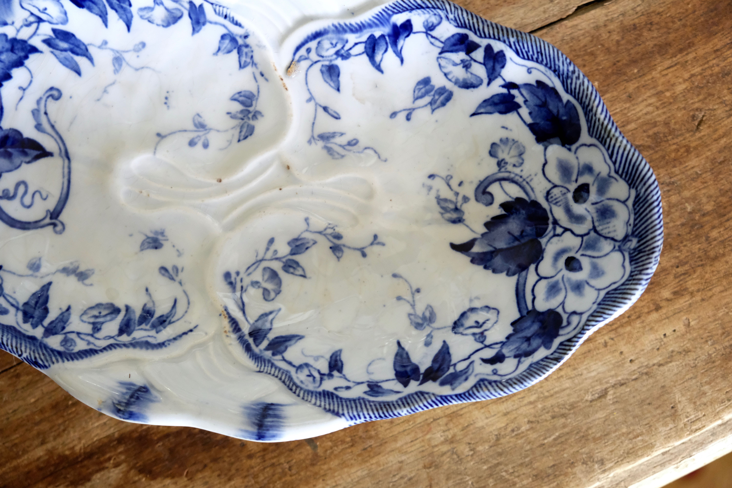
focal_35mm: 54
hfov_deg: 36.9
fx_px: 1098
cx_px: 366
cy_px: 244
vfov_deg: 25.1
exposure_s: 1/60
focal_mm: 35.8
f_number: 4
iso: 6400
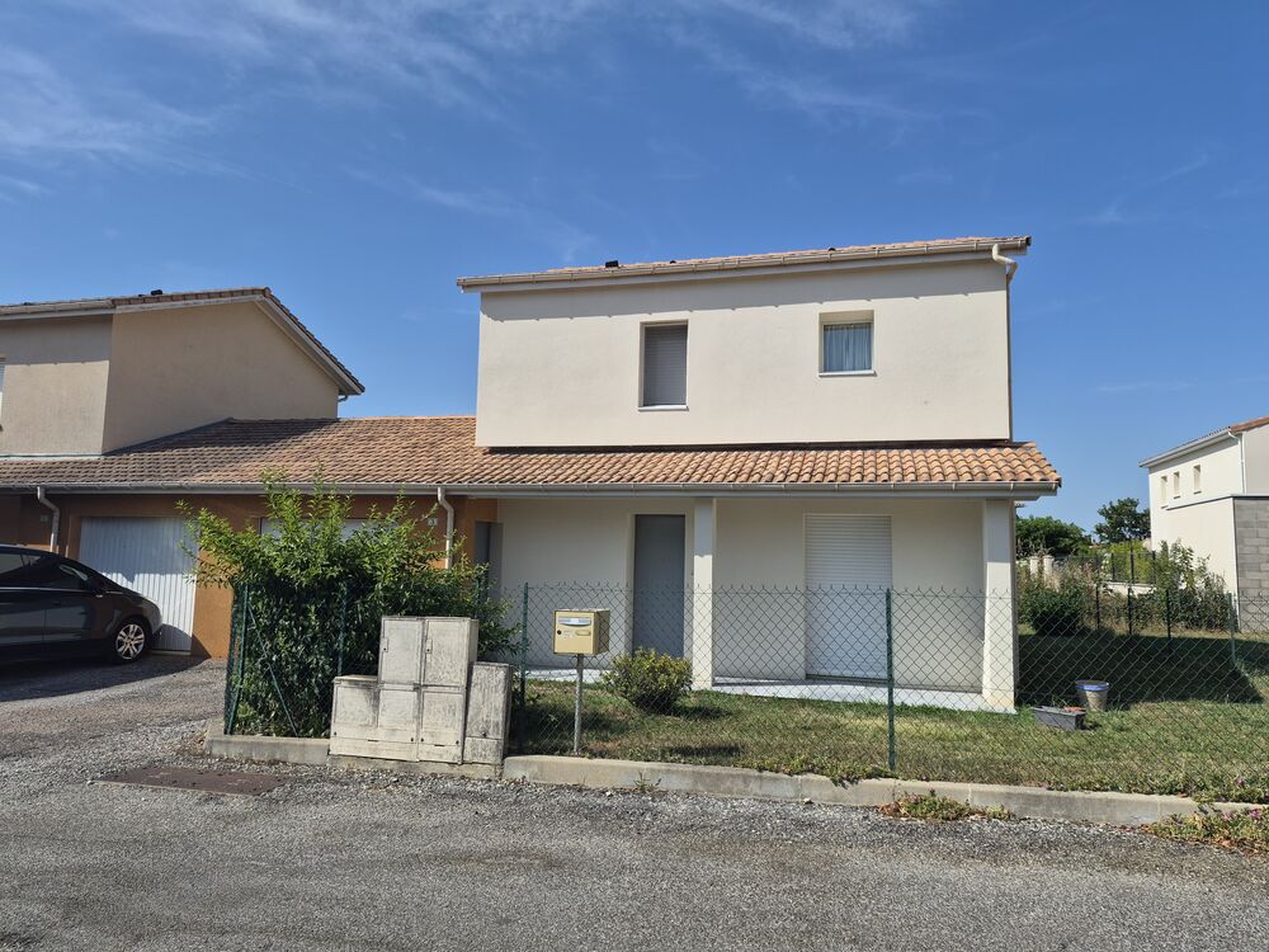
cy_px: 476
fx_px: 843
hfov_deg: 73.9
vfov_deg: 58.9
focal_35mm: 23
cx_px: 634
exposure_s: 1/6704
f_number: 1.8
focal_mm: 5.4
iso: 80
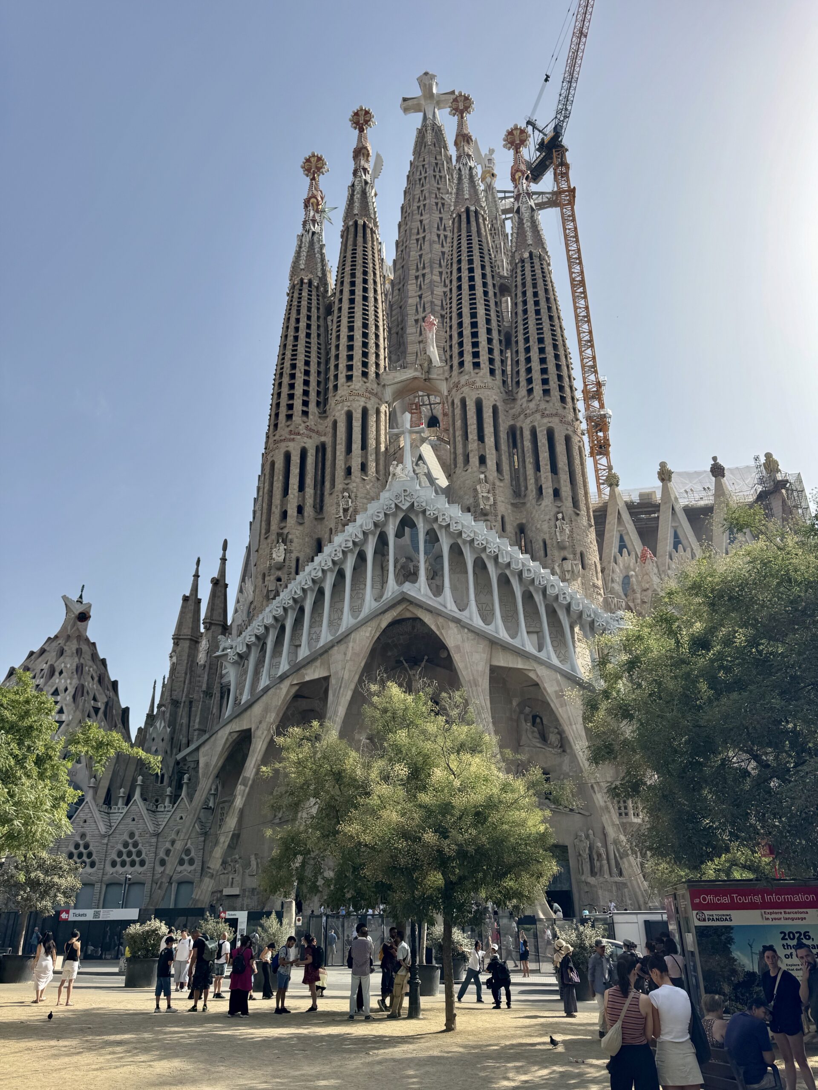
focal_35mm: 24
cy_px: 545
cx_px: 409
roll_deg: +0.7
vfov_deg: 71.6
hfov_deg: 56.8
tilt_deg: +26.7
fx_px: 756
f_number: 1.78
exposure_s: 1/5348
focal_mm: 6.76
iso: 80
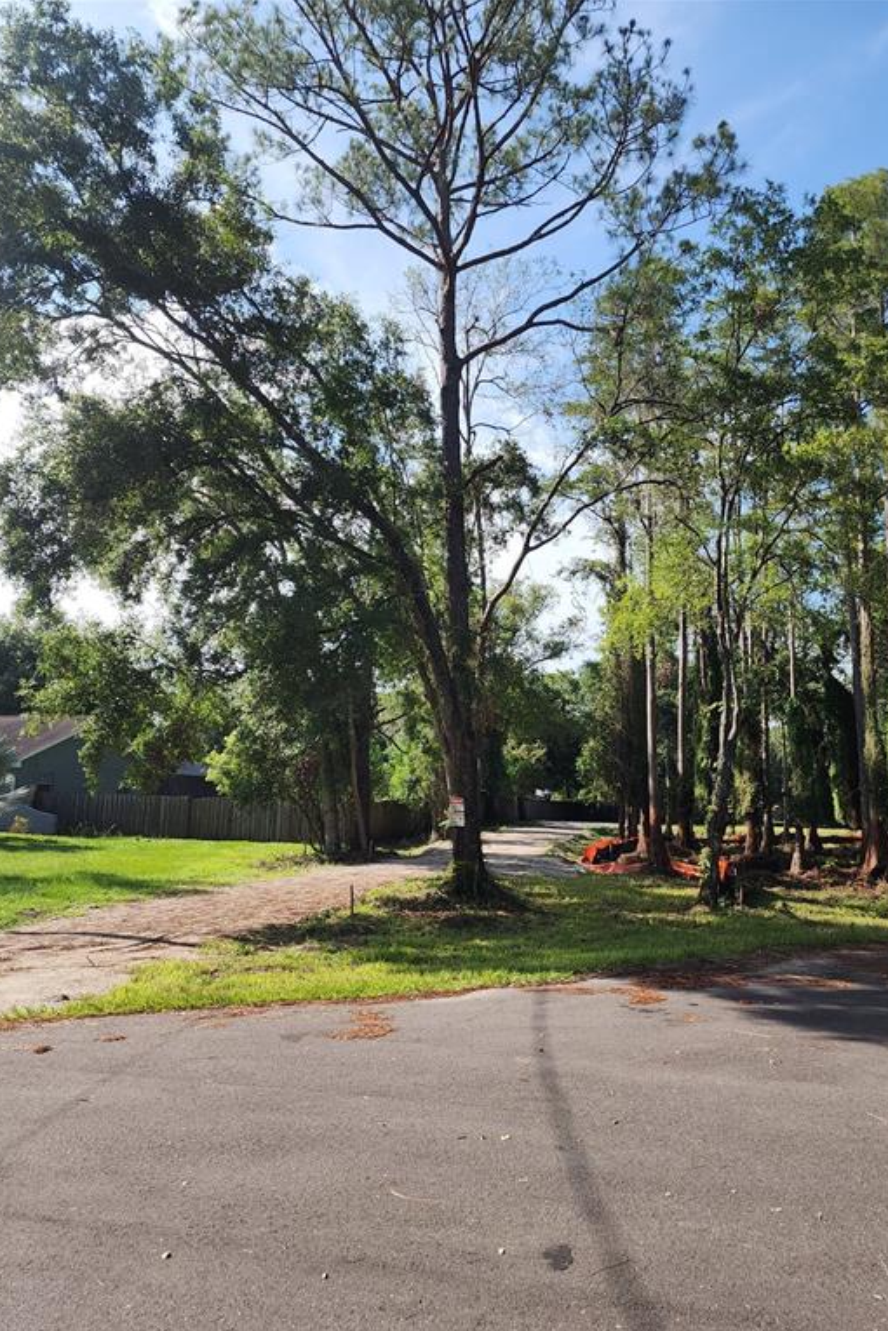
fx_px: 888
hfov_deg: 53.0
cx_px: 489
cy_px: 666
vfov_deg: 73.7
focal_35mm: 24
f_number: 1.8
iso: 12
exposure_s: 1/593
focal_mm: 6.4
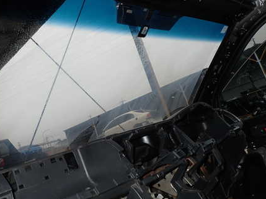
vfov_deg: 40.5
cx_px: 89
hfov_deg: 51.7
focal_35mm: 35
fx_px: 269
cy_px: 80
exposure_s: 1/640
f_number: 2.8
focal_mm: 4.5
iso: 100
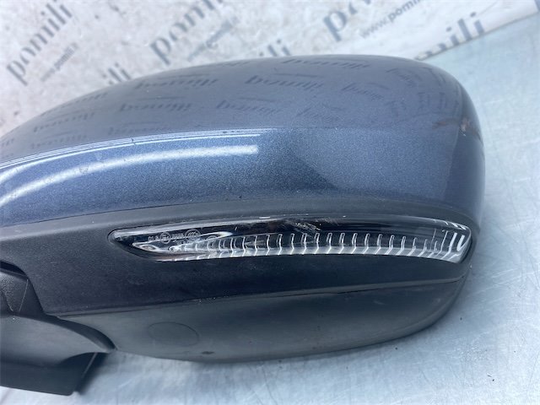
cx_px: 270
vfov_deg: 53.1
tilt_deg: -30.5
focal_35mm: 26
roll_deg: +33.4
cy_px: 202
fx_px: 406
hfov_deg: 67.3
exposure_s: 1/266
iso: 32
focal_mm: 4.25
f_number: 1.8
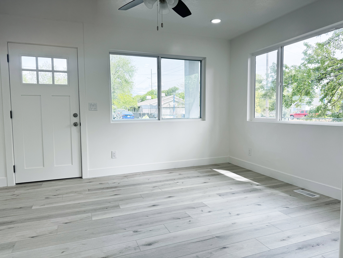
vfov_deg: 56.8
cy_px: 129
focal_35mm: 24
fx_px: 238
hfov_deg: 71.6
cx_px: 172
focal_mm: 6.76
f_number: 1.78
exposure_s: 1/615
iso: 80
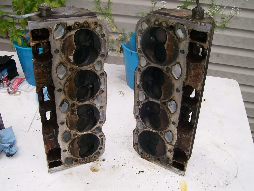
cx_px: 127
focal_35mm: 36
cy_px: 96
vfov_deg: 39.7
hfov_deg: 51.4
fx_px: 264
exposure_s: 1/490
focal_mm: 6
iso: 80
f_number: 4.8
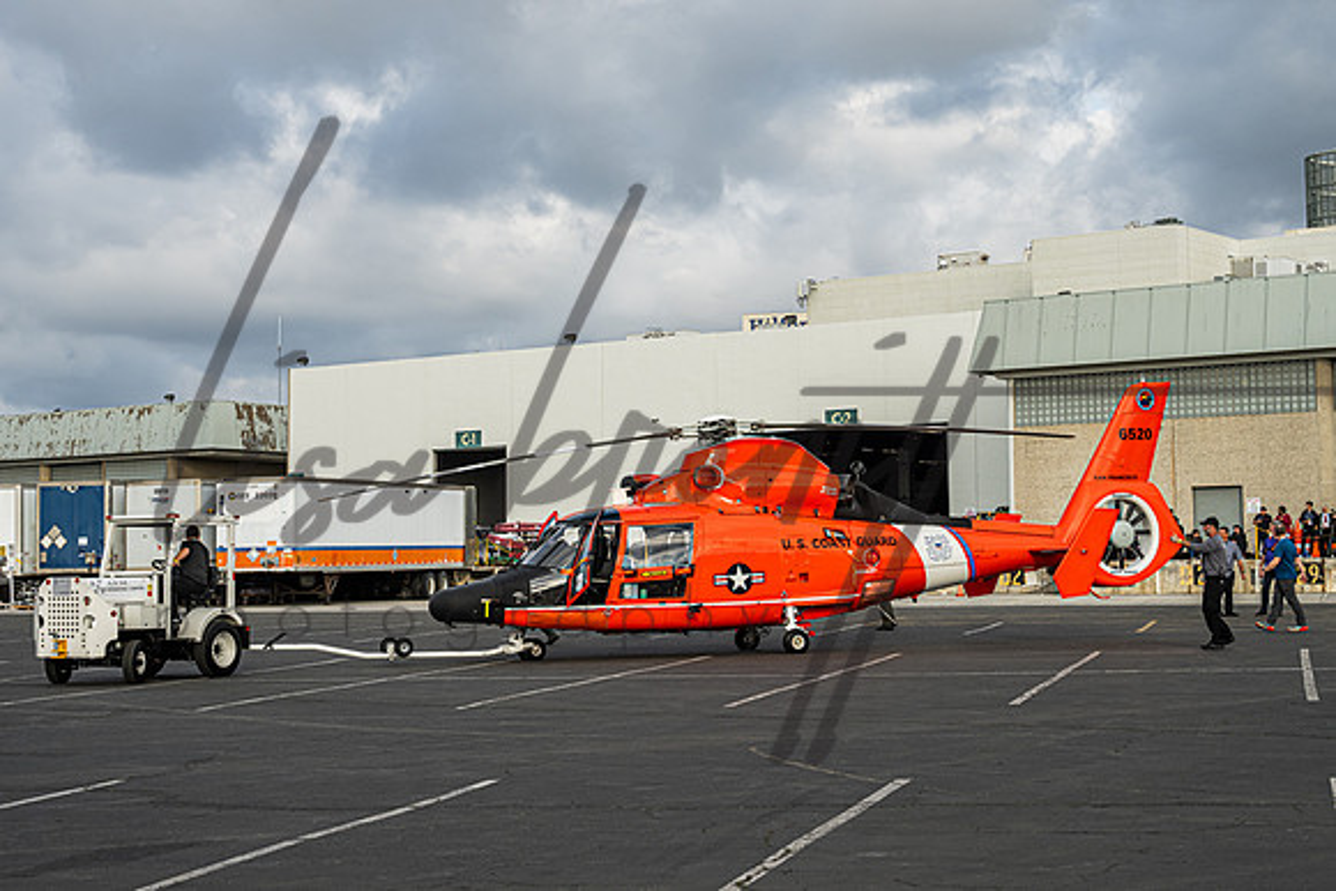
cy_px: 388
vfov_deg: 21.8
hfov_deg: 32.1
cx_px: 742
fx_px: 2317
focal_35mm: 62
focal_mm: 47
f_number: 7.1
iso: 320
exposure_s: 1/500
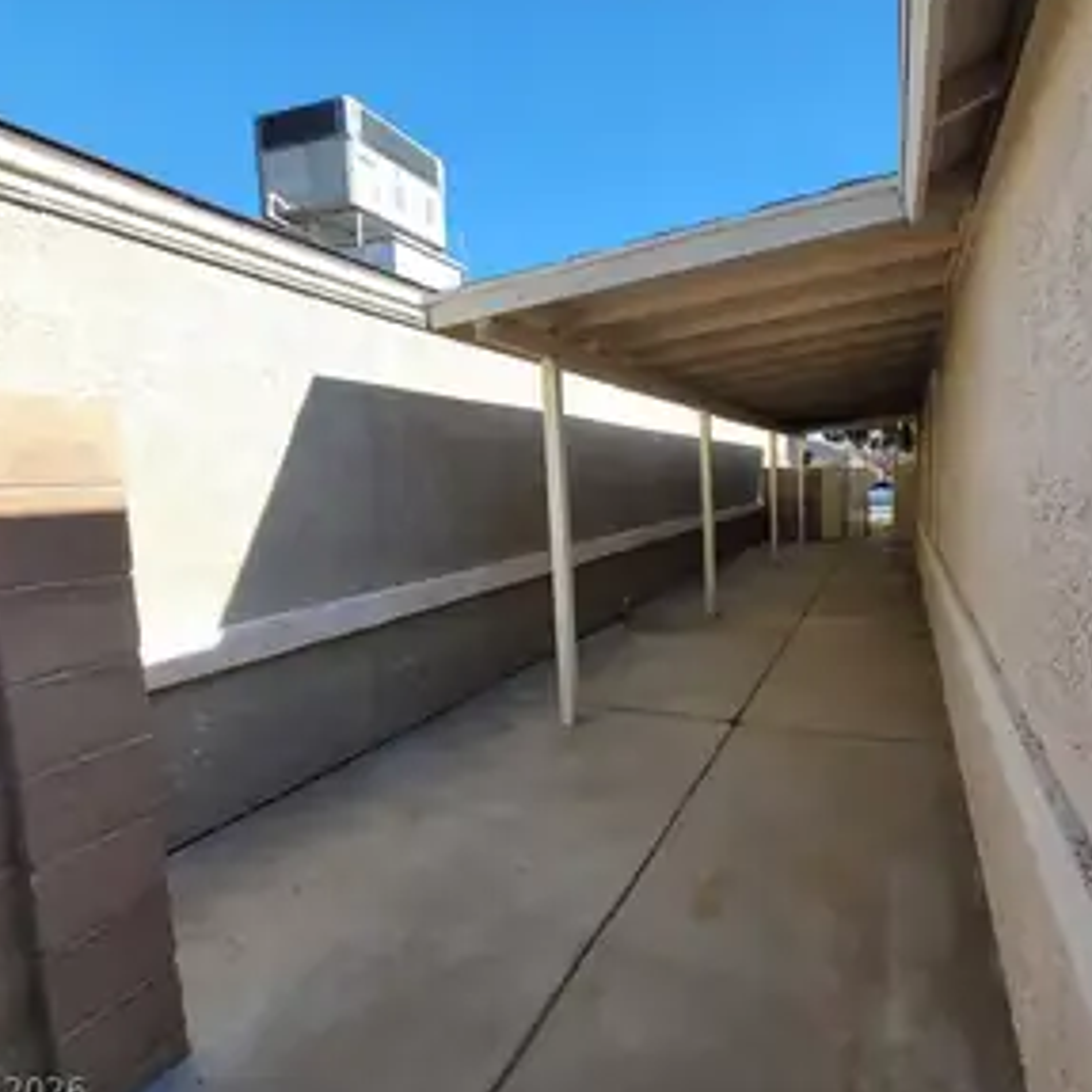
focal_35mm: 16
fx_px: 571
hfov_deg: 85.7
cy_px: 544
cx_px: 685
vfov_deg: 87.4
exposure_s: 1/812
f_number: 2.2
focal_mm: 2.2
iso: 64
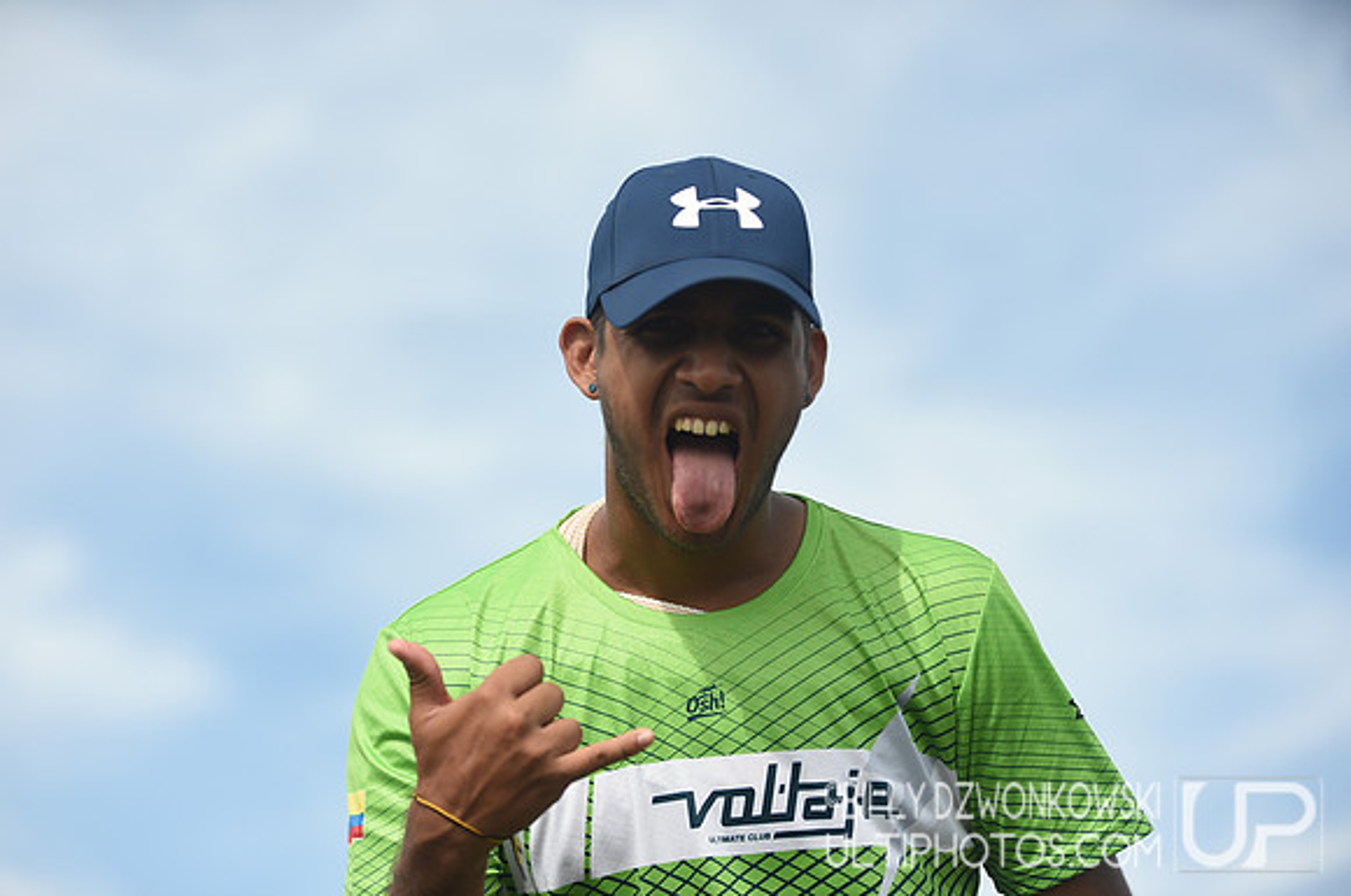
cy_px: 448
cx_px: 676
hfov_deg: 16.8
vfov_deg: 11.2
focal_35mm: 122
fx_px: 4572
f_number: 2.8
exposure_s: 1/1250
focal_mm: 122
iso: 100
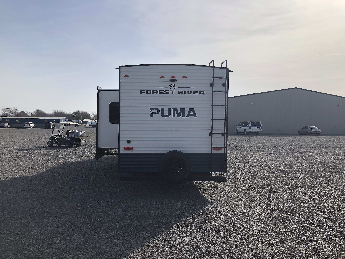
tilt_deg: -2.6
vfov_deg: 49.7
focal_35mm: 28
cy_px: 130
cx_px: 172
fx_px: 279
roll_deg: -0.5
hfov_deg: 63.4
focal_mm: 3.99
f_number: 1.8
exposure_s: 1/4367
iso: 25
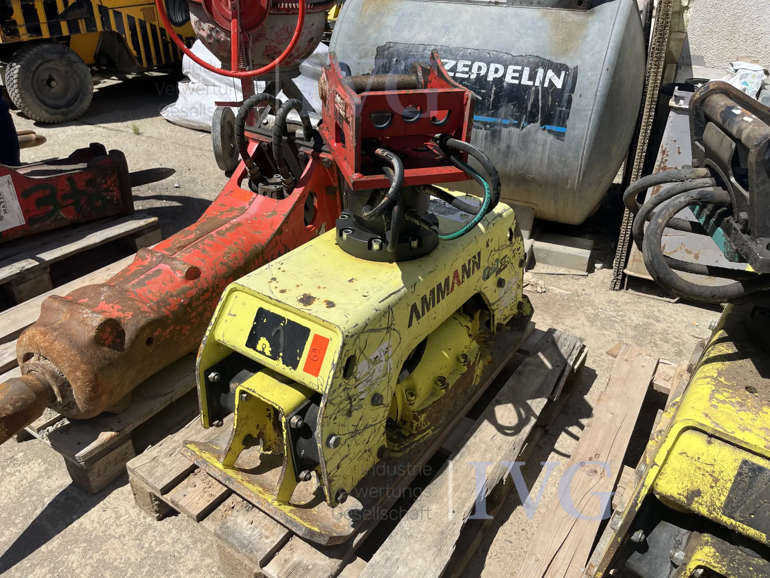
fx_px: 578
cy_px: 289
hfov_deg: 67.3
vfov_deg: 53.1
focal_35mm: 26
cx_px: 385
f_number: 1.6
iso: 50
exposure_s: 1/4651
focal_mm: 5.1
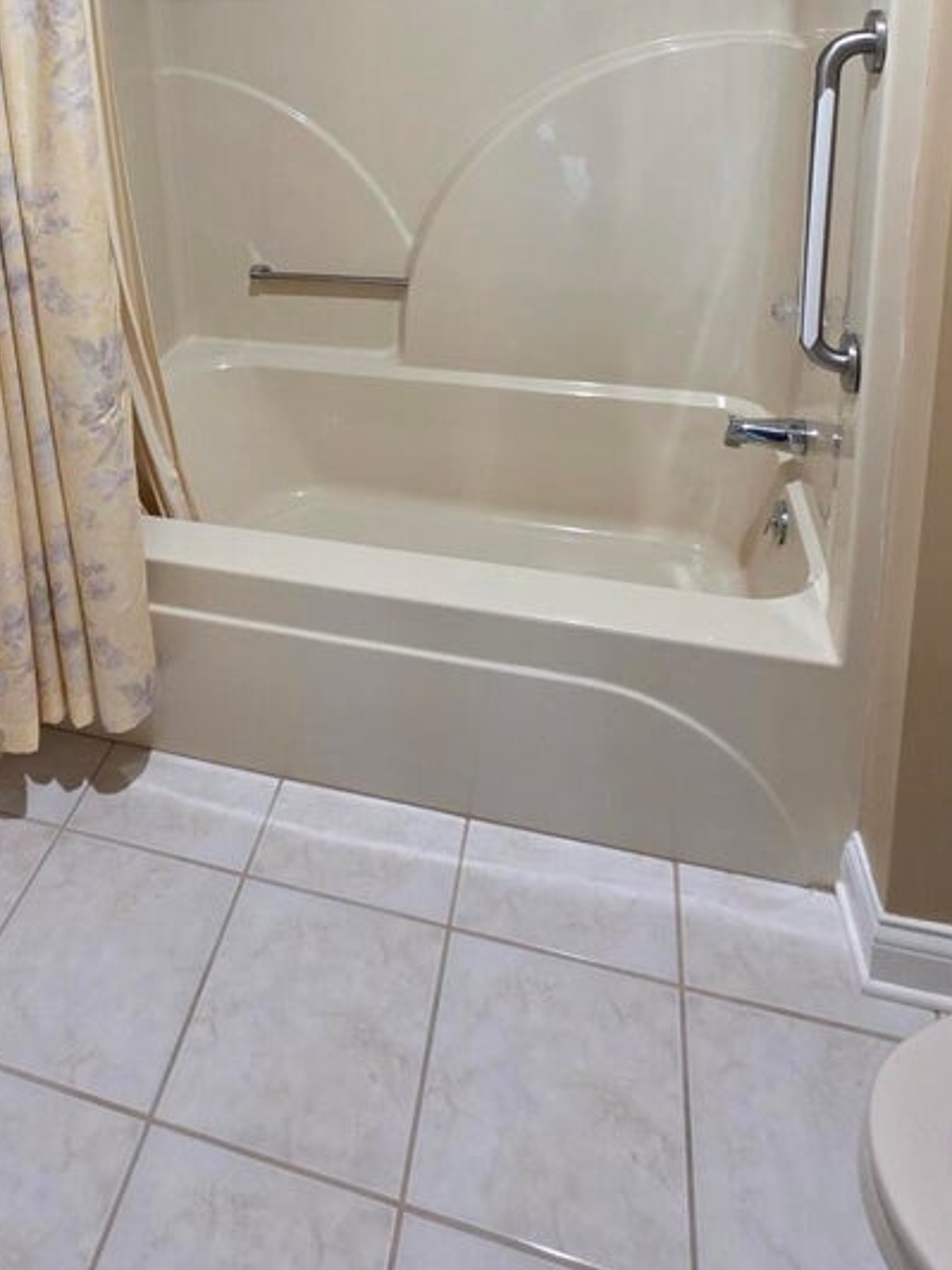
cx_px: 327
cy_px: 124
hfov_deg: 53.9
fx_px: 917
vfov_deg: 59.0
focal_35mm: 25
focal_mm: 2.2
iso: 250
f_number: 1.9
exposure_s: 1/60
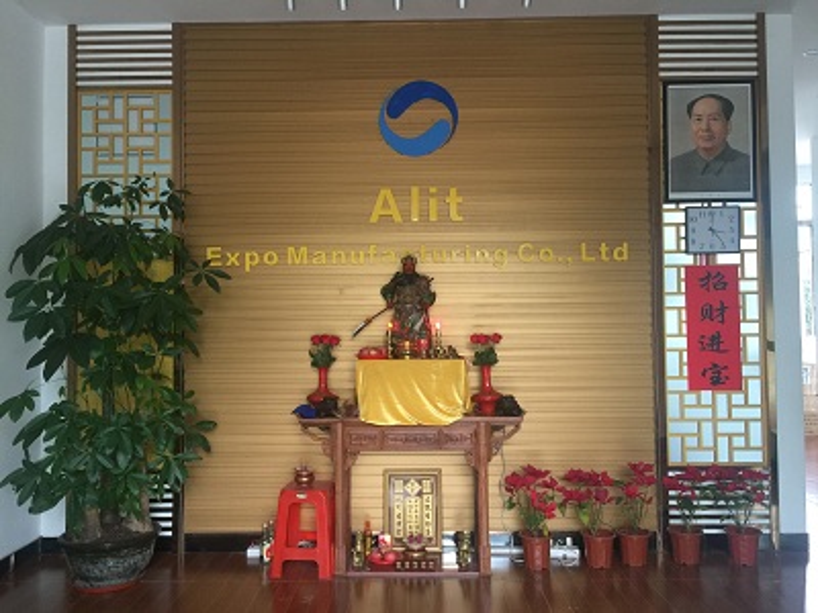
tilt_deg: +2.7
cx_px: 409
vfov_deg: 48.2
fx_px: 685
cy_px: 306
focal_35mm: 29
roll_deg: -0.2
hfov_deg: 61.7
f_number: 2.2
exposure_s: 1/33
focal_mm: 4.15
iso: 64
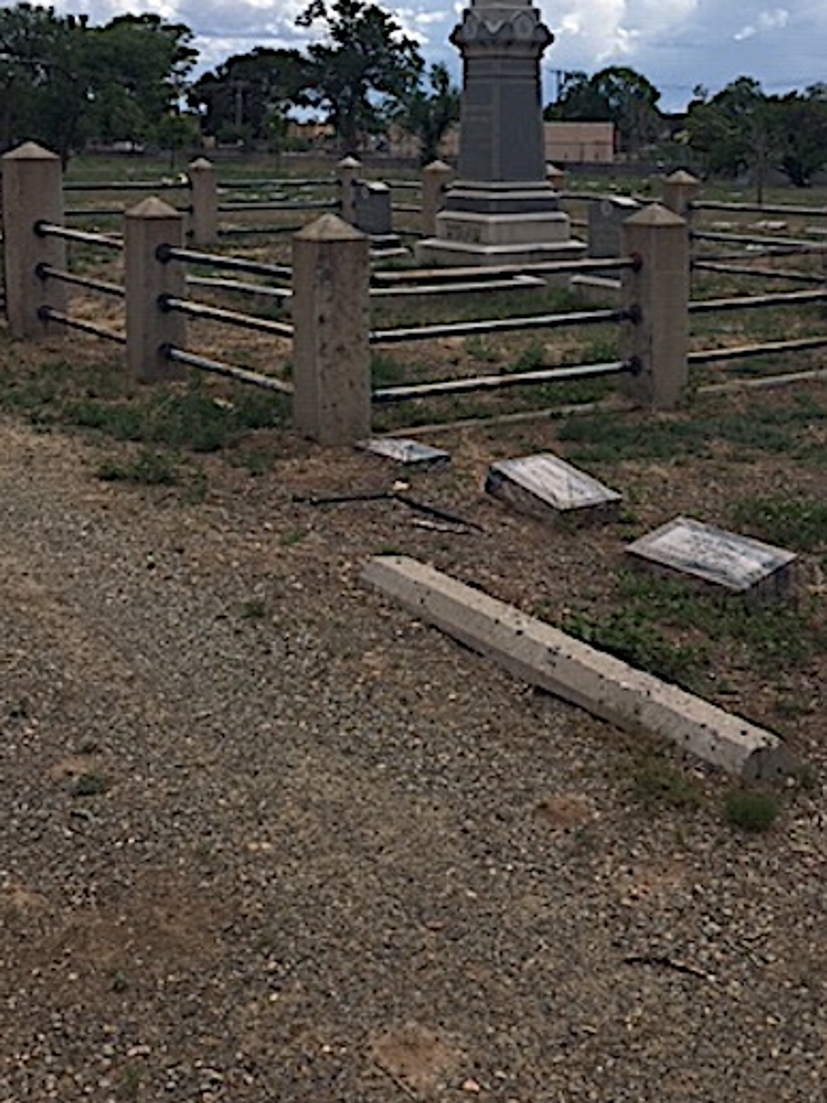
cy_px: 286
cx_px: 532
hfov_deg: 32.0
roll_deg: +0.3
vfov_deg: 41.0
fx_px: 1433
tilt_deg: -6.2
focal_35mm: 45
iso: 25
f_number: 2.2
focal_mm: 4.15
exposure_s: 1/2747
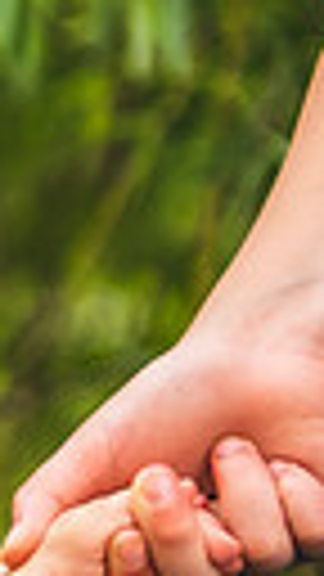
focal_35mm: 284
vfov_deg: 7.6
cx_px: -806
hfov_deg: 4.1
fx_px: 4338
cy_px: 506
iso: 100
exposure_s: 1/400
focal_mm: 60
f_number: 2.8
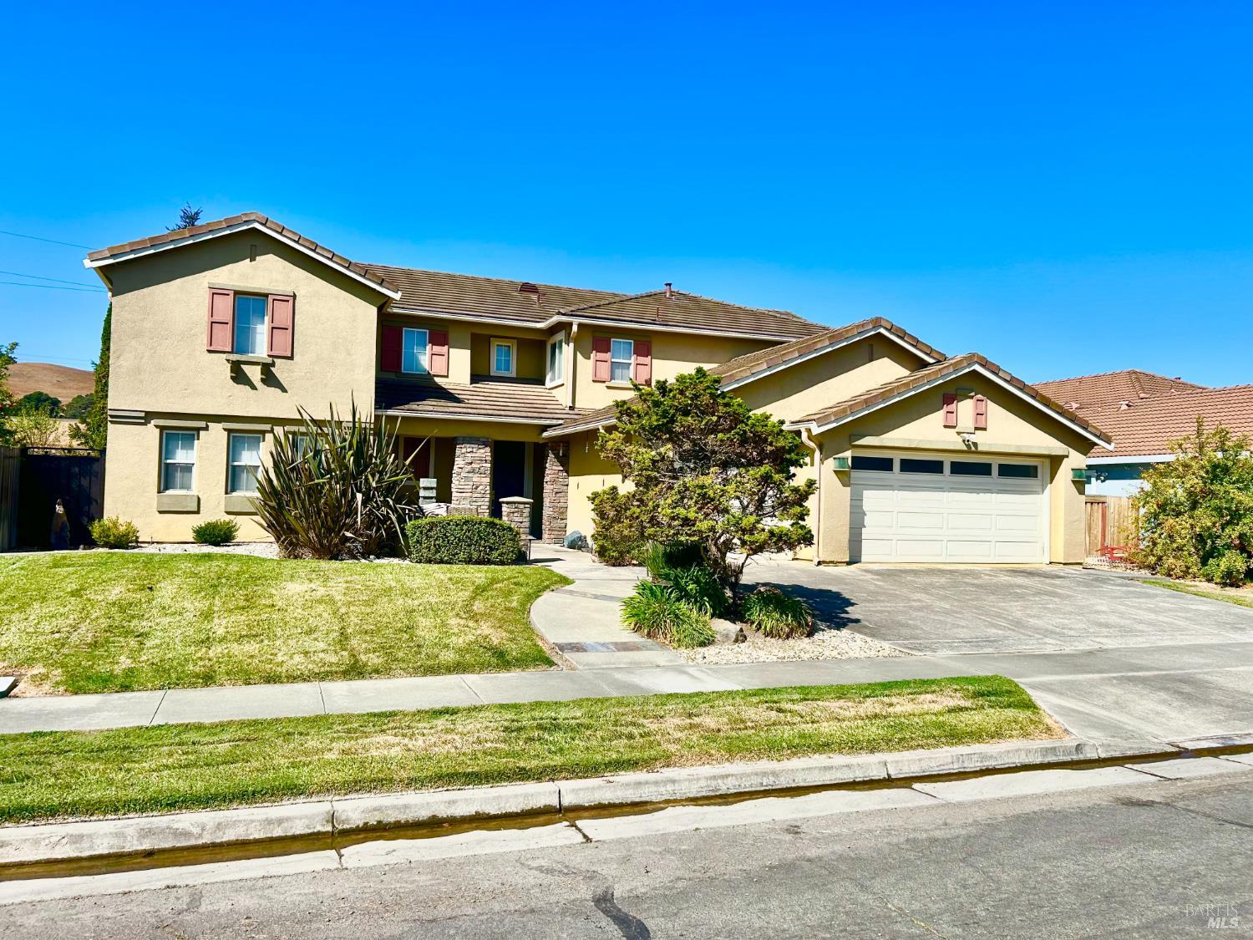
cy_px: 470
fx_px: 941
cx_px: 626
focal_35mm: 26
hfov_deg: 67.3
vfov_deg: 53.1
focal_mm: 5.7
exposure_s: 1/4831
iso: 50
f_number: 1.5
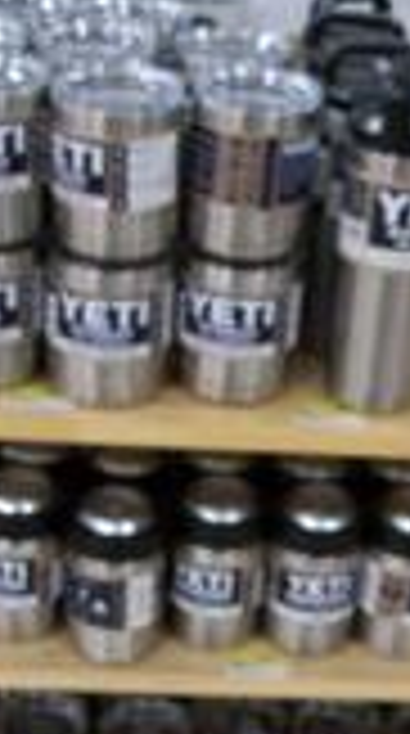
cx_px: 261
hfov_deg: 16.0
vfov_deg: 28.0
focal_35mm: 75
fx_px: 1458
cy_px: 513
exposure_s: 1/25
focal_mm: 5.7
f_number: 2.9
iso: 160
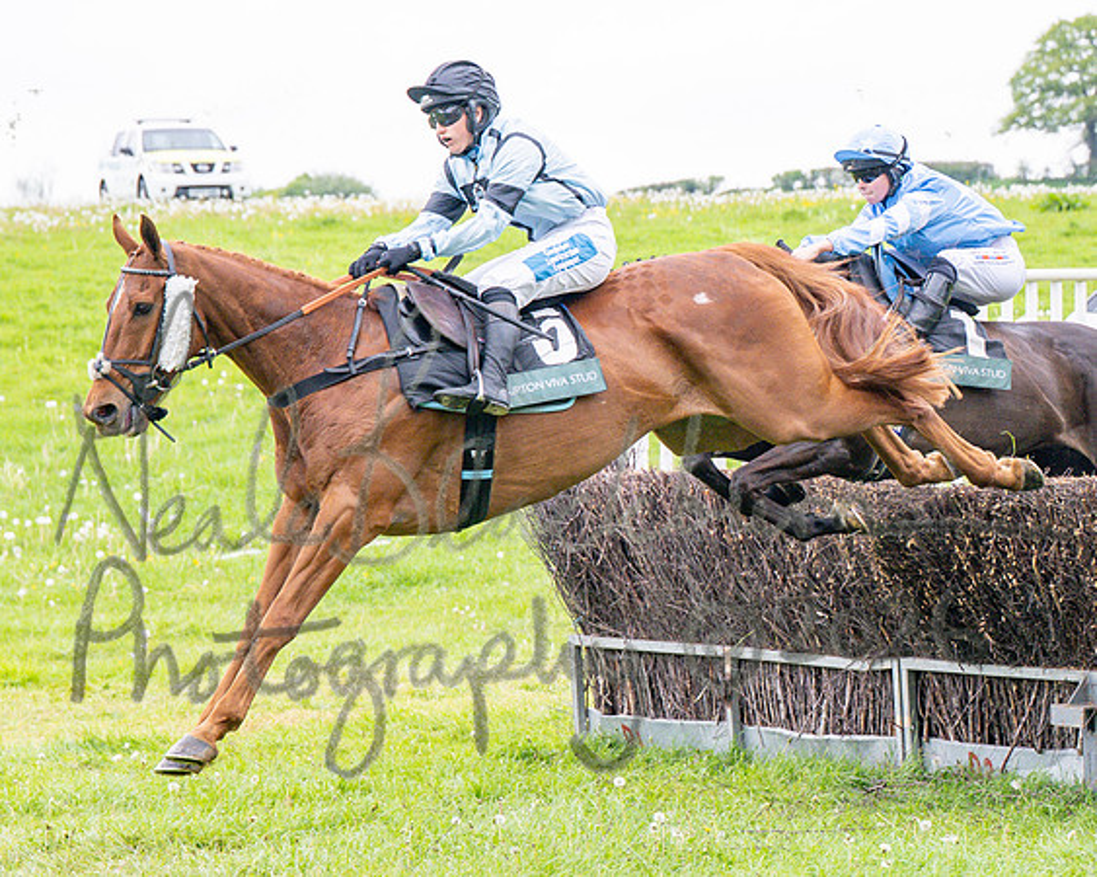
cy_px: 501
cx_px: 463
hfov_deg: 11.1
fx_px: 5645
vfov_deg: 8.9
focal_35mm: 174
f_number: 4
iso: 400
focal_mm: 70
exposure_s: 1/1250
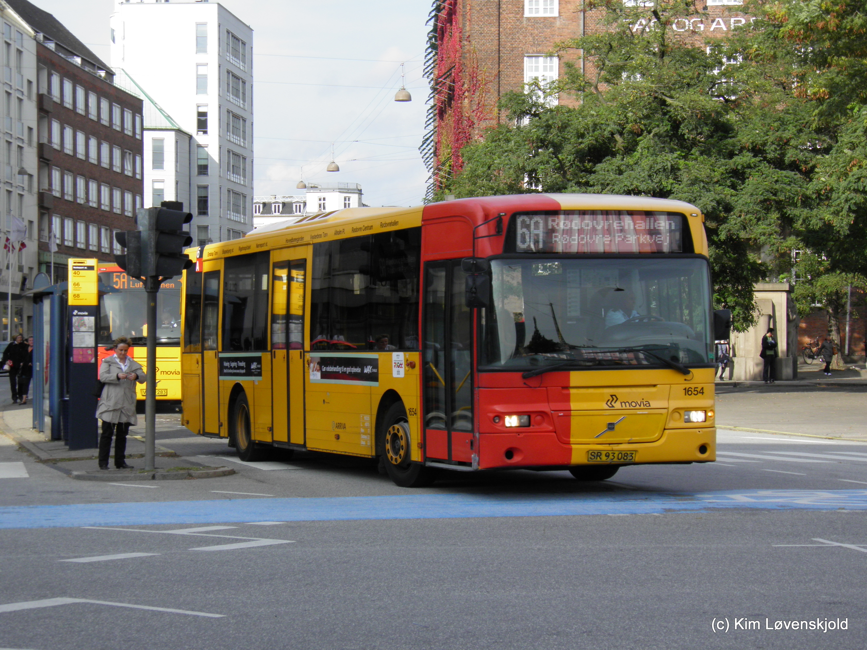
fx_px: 2104
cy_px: 325
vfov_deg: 17.6
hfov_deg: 23.3
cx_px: 434
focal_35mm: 84
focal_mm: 15.2
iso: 80
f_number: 3.9
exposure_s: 1/500
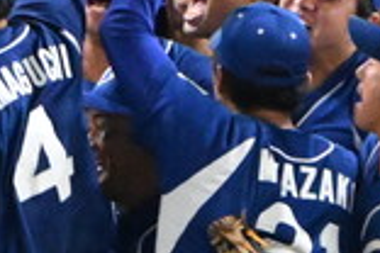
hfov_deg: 0.4
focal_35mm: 5276
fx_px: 55687
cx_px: 613
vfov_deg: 0.3
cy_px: 370
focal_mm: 570
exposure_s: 1/800
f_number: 6.3
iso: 8000
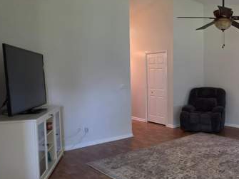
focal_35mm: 31
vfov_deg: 45.5
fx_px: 214
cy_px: 92
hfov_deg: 51.0
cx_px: 219
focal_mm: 2.2
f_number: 1.9
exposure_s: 1/60
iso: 160
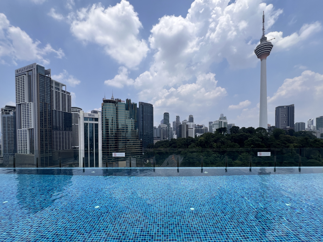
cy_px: 121
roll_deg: +0.5
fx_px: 121
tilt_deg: +3.8
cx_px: 162
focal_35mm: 13
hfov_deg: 106.2
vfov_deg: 89.9
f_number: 1.8
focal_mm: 1.57
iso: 32
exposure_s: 1/2222
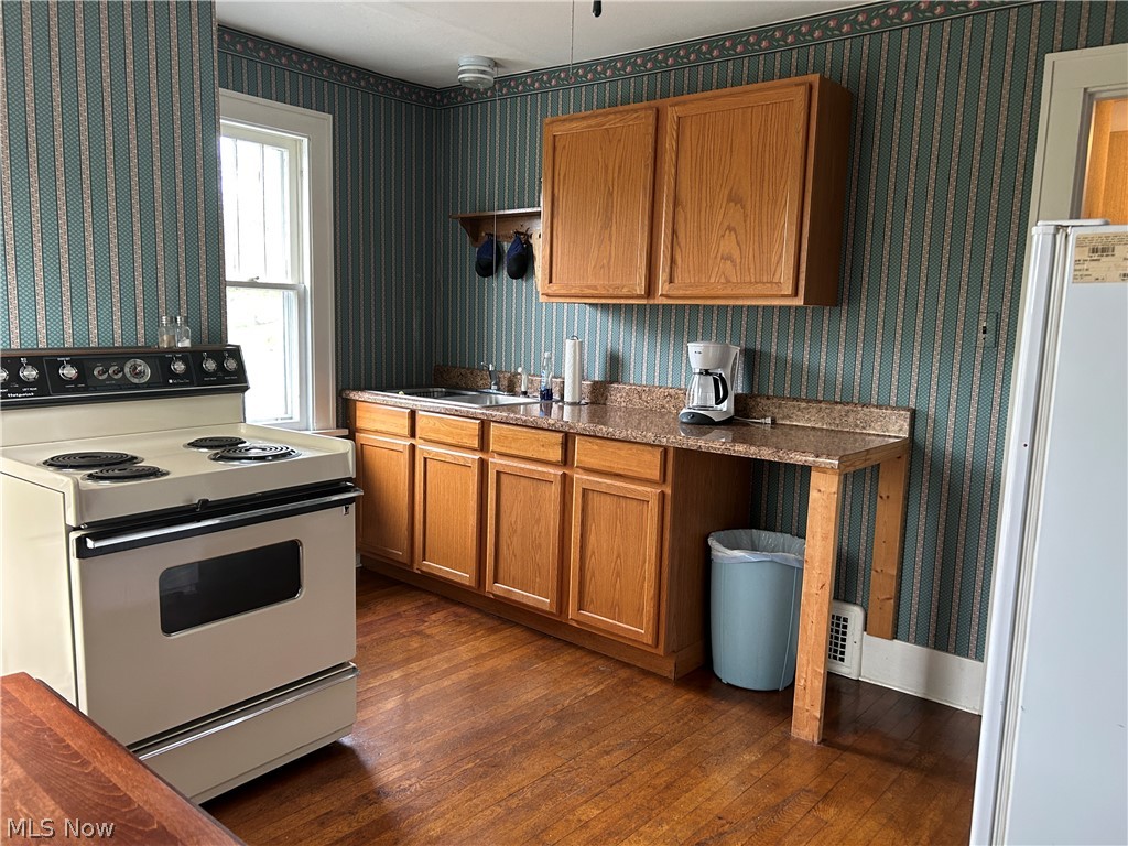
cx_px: 564
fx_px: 847
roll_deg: -1.5
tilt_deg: -7.5
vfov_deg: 53.1
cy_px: 423
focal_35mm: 26
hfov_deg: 67.3
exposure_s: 1/60
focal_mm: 5.7
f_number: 1.5
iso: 200
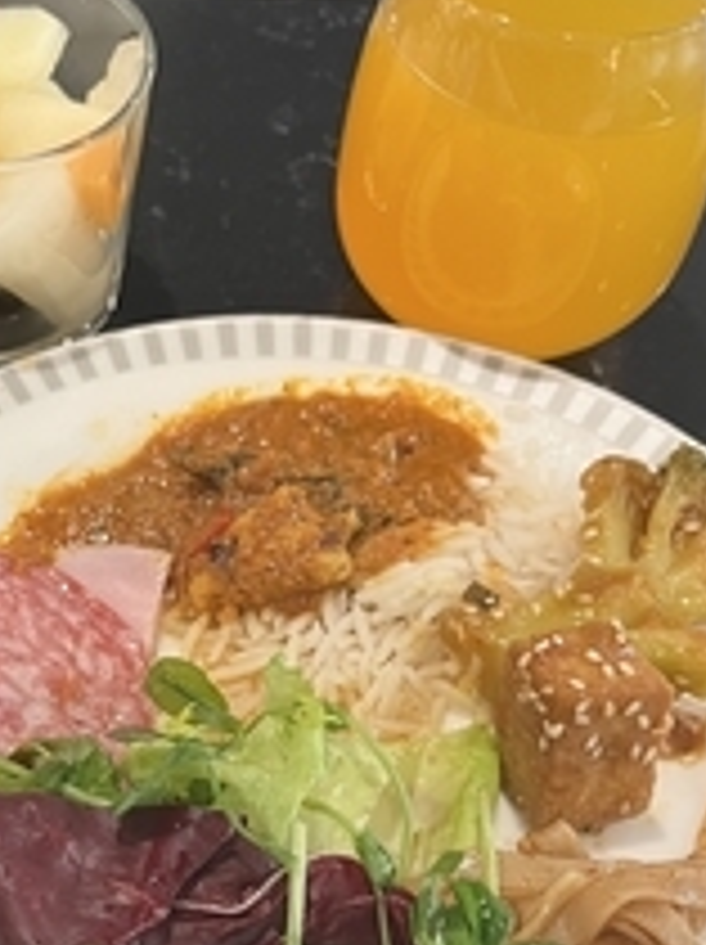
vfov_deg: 30.4
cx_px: 92
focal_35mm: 62
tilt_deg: -54.8
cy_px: 774
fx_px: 1689
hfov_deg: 23.1
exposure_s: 1/50
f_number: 1.6
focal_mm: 5.1
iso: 125
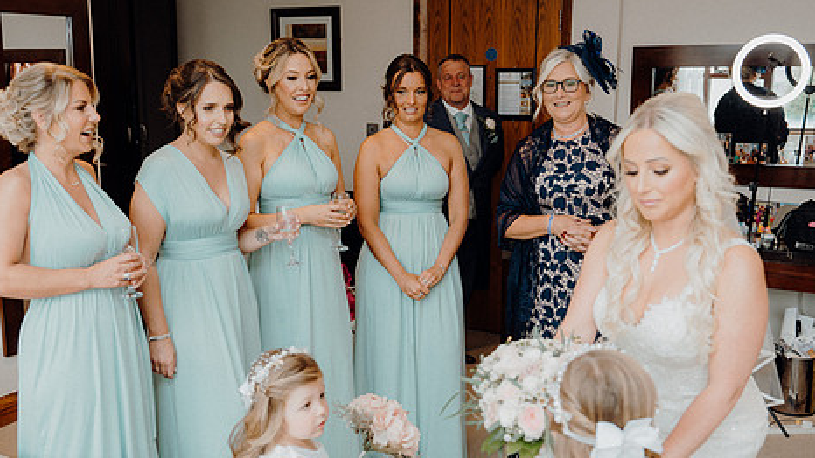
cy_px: 265
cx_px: 378
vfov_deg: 27.7
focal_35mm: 43
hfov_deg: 47.3
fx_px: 929
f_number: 3.5
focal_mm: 33
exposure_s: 1/160
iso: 320
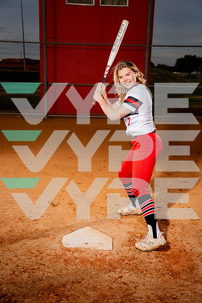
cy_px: 152
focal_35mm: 37
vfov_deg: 51.9
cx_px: 101
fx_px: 311
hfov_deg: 35.9
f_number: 4
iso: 200
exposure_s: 1/1600
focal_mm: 37
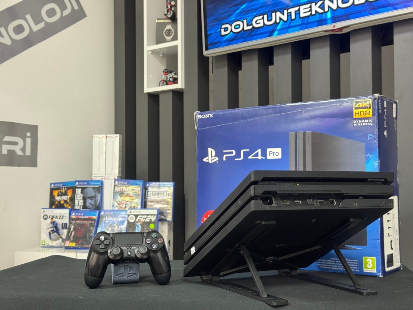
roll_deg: -0.2
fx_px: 573
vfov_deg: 30.3
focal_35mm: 48
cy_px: 155
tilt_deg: +3.4
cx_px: 206
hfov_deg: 39.7
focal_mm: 6.76
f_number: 1.78
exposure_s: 1/40
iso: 400
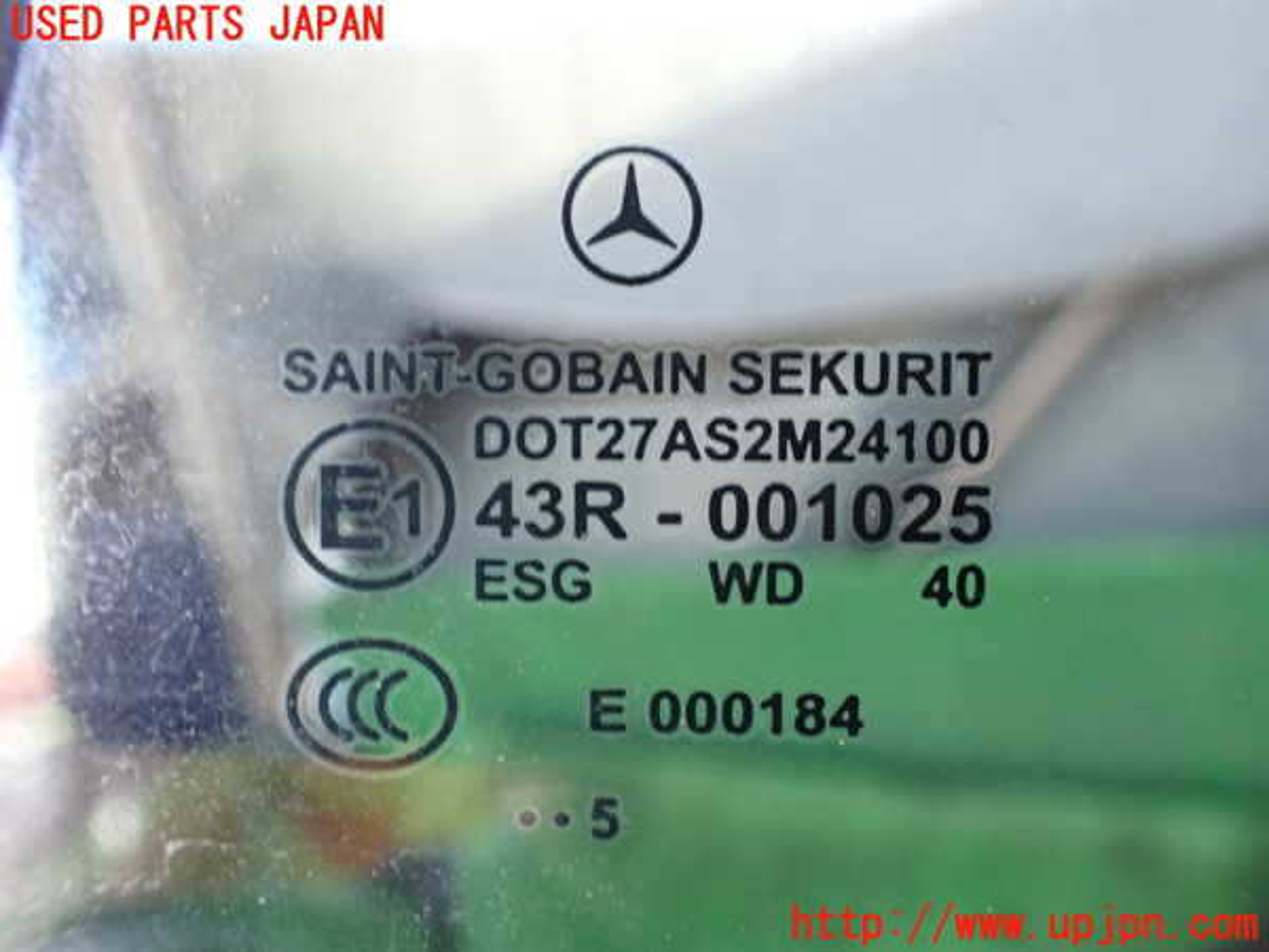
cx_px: 634
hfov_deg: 60.0
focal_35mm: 30
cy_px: 476
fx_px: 1100
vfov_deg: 46.8
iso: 800
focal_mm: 5.4
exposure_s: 1/40
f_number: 2.3
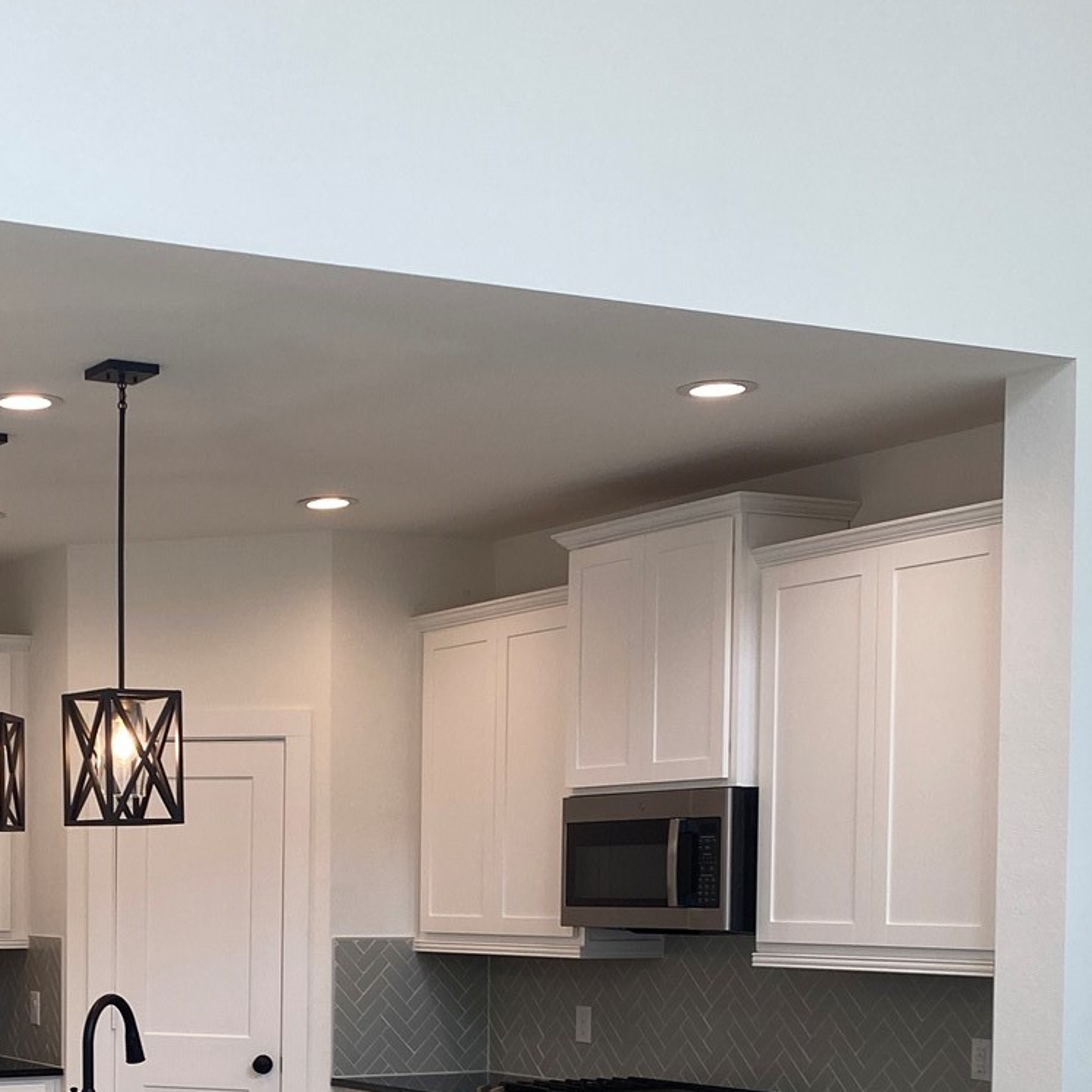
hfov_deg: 26.5
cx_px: 143
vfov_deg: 26.2
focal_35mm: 63
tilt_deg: -2.8
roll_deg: -0.6
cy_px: 1035
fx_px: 2248
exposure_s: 1/131
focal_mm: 4.25
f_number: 1.8
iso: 32
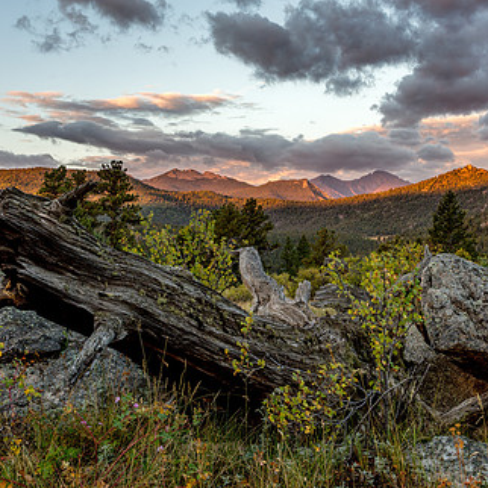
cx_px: 341
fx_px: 734
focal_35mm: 46
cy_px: 242
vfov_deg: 36.8
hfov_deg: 36.3
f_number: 13
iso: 100
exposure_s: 1/4
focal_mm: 30
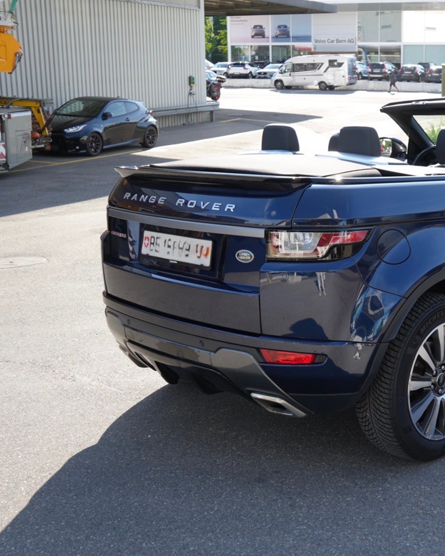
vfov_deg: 39.5
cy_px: 275
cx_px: 381
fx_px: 774
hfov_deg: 30.9
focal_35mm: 47
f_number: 4
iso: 100
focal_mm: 22
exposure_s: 1/250
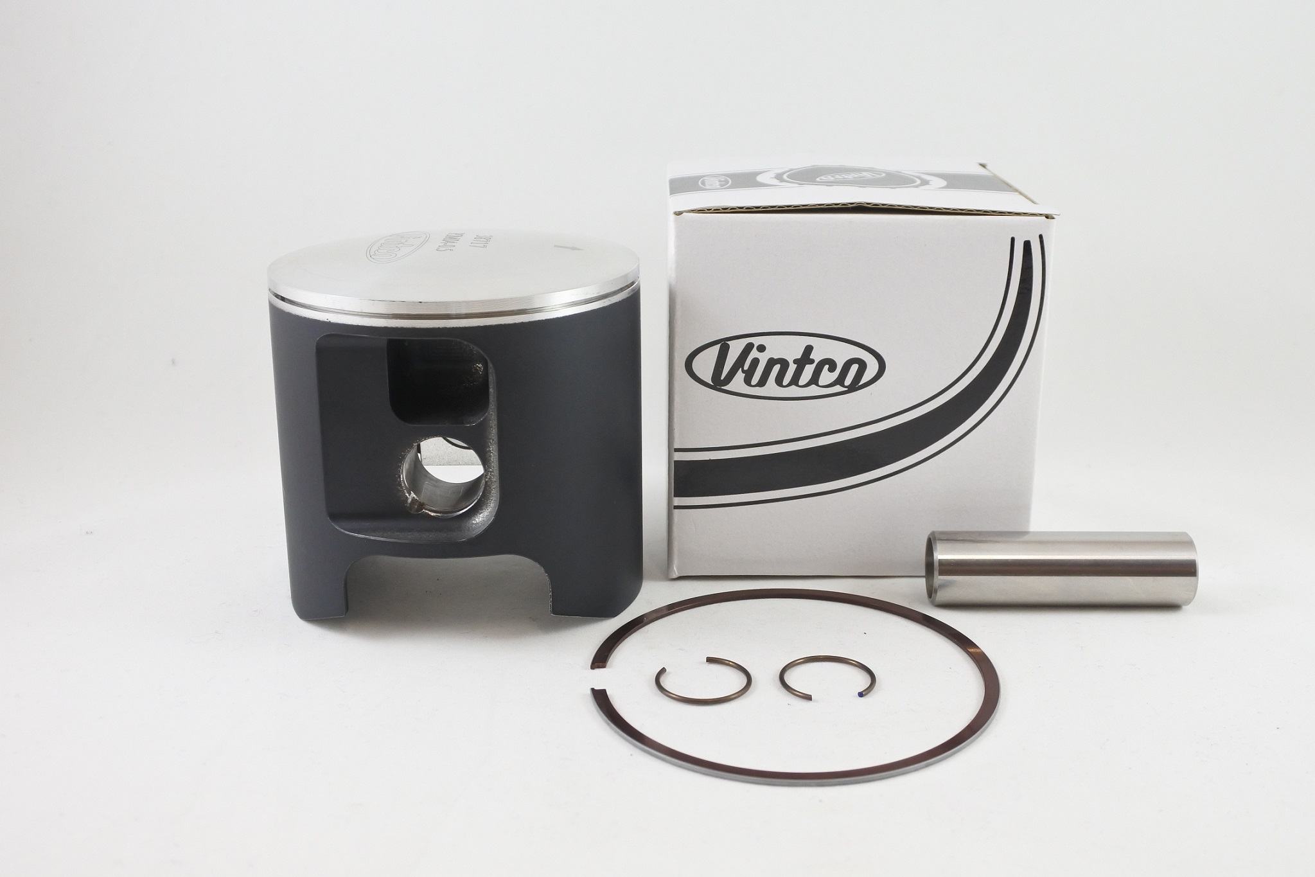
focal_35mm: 33
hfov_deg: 57.2
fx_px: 1205
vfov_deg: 40.0
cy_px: 438
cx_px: 658
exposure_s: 1/125
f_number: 3.8
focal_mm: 12.3
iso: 450
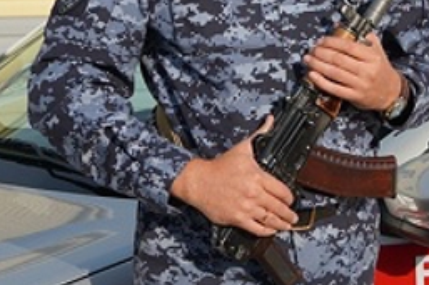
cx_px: 466
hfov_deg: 14.3
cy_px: -20
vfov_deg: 9.7
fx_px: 1667
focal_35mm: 140
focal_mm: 32
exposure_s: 1/800
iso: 100
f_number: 4.5
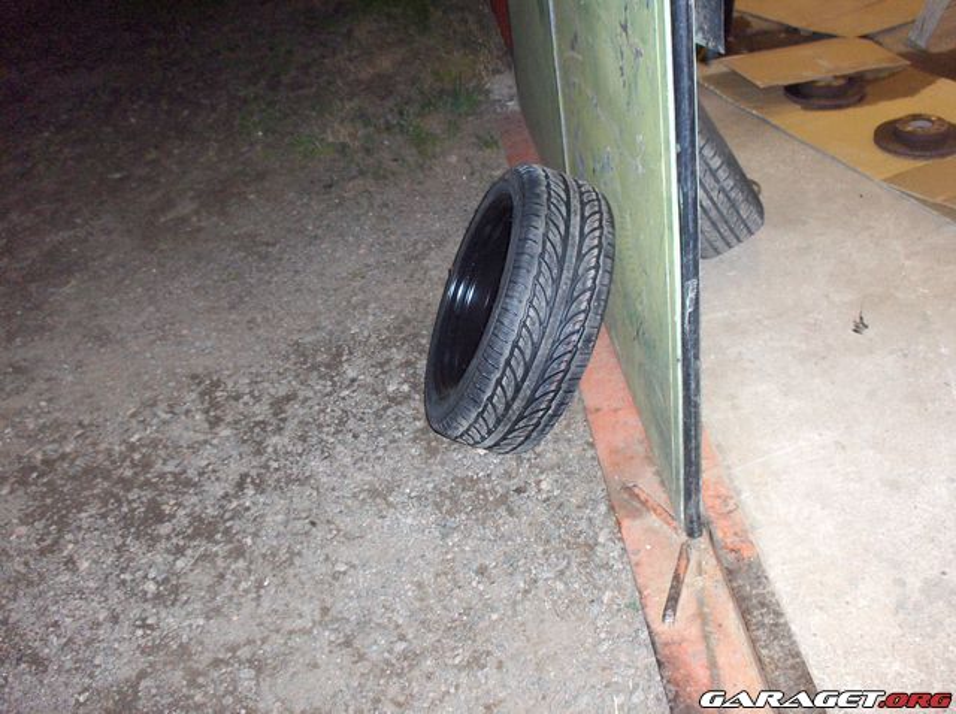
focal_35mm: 28
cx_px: 478
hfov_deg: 63.5
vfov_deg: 49.6
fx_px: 772
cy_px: 357
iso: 68
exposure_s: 1/60
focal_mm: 5.8
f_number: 2.8
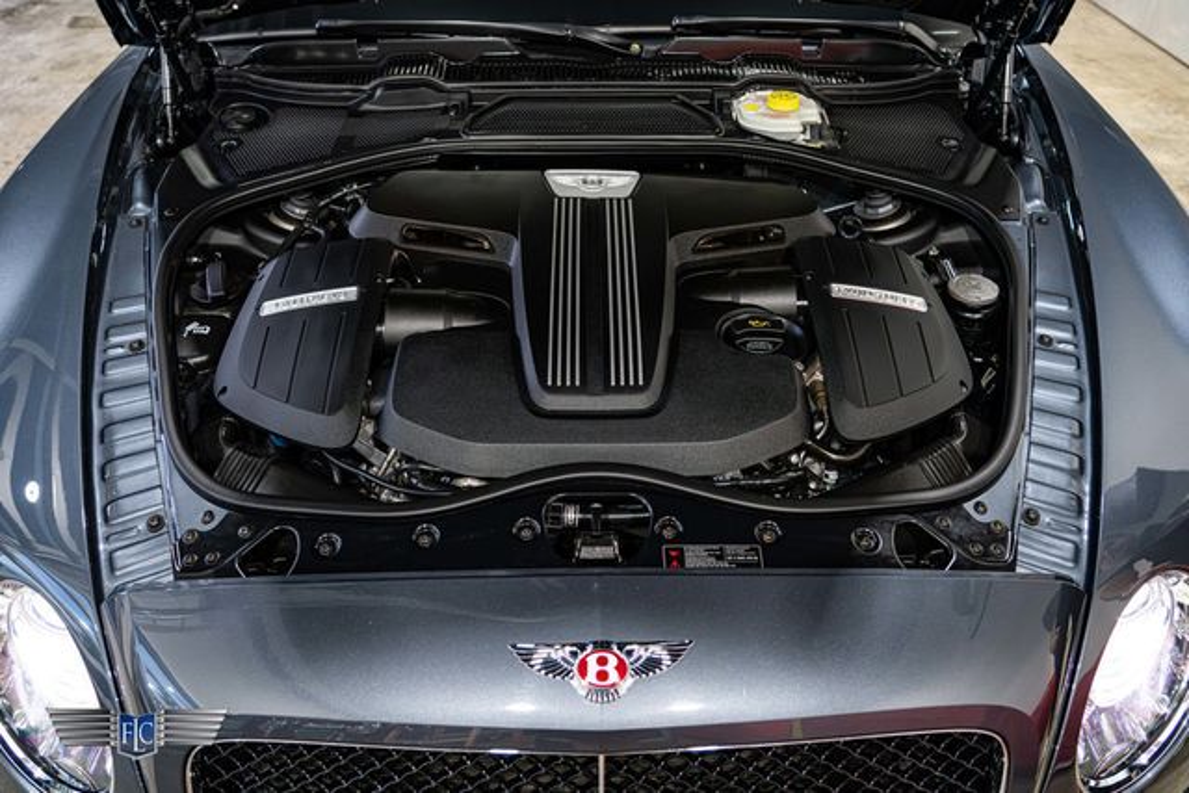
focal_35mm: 30
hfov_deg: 62.2
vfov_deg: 43.7
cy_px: 338
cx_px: 594
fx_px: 985
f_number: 4
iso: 1250
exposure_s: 1/40
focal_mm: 26
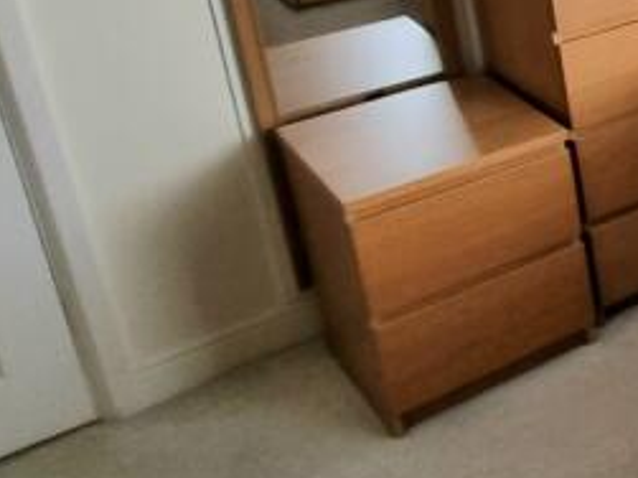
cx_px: 1113
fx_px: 976
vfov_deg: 24.7
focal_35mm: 53
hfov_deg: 22.8
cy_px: -102
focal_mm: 2.2
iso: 100
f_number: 2.2
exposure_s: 1/50
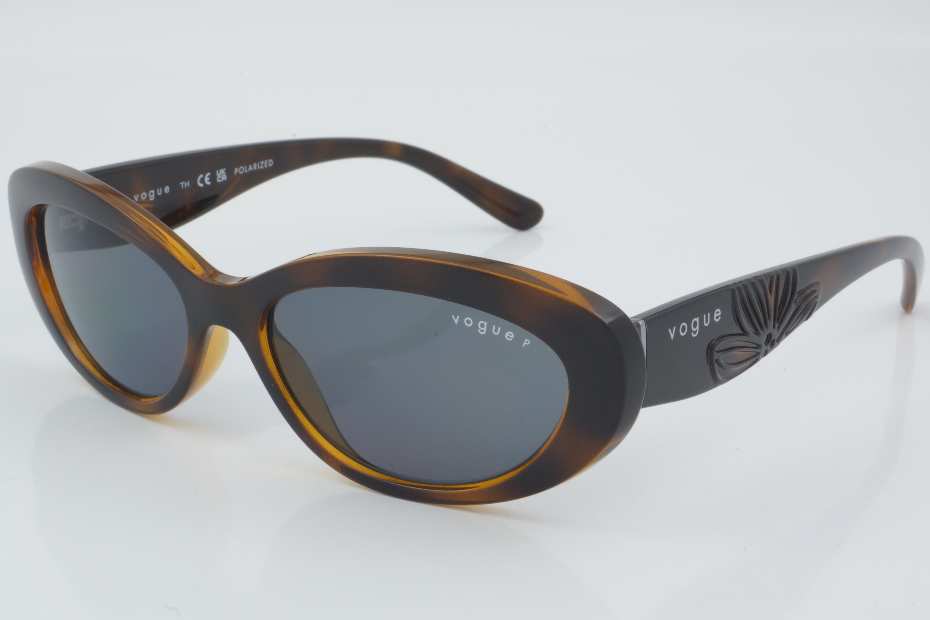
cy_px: 310
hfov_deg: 27.0
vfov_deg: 18.2
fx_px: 1937
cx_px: 465
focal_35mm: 75
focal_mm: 50
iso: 100
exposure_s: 1/3
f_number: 32
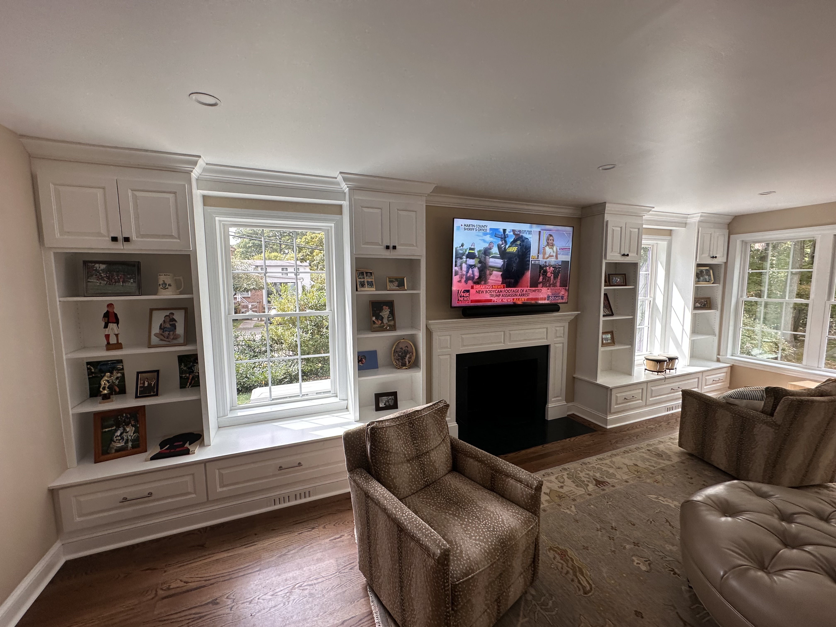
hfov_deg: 102.1
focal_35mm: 14
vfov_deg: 85.7
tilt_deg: -4.2
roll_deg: -0.2
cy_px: 314
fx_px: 338
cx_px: 418
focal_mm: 2.22
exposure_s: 1/120
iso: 50
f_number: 2.2
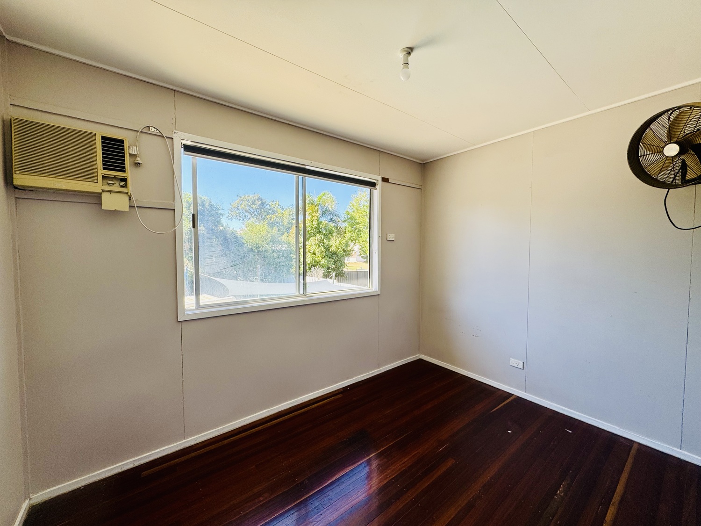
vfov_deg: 85.7
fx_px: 284
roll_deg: +0.6
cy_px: 263
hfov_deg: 102.1
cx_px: 350
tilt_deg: -2.2
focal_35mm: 14
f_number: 2.2
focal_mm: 2.22
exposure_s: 1/181
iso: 40
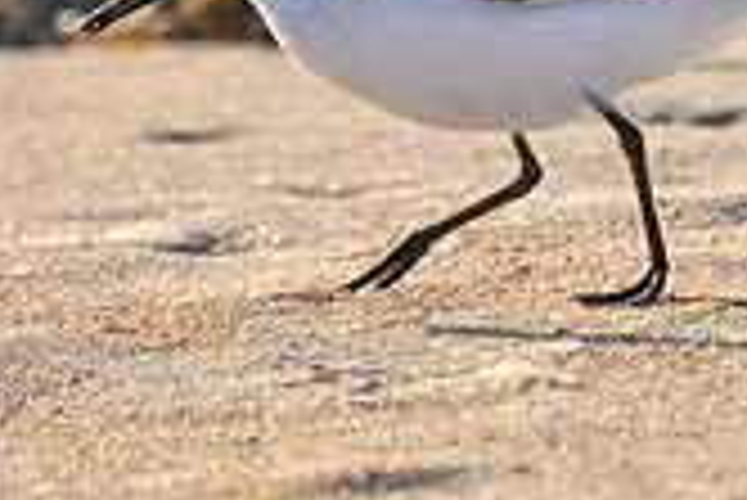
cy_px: -108
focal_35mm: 1885
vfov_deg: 0.7
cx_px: 849
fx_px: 39147
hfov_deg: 1.1
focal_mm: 400
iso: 800
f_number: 5.6
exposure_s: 1/2500
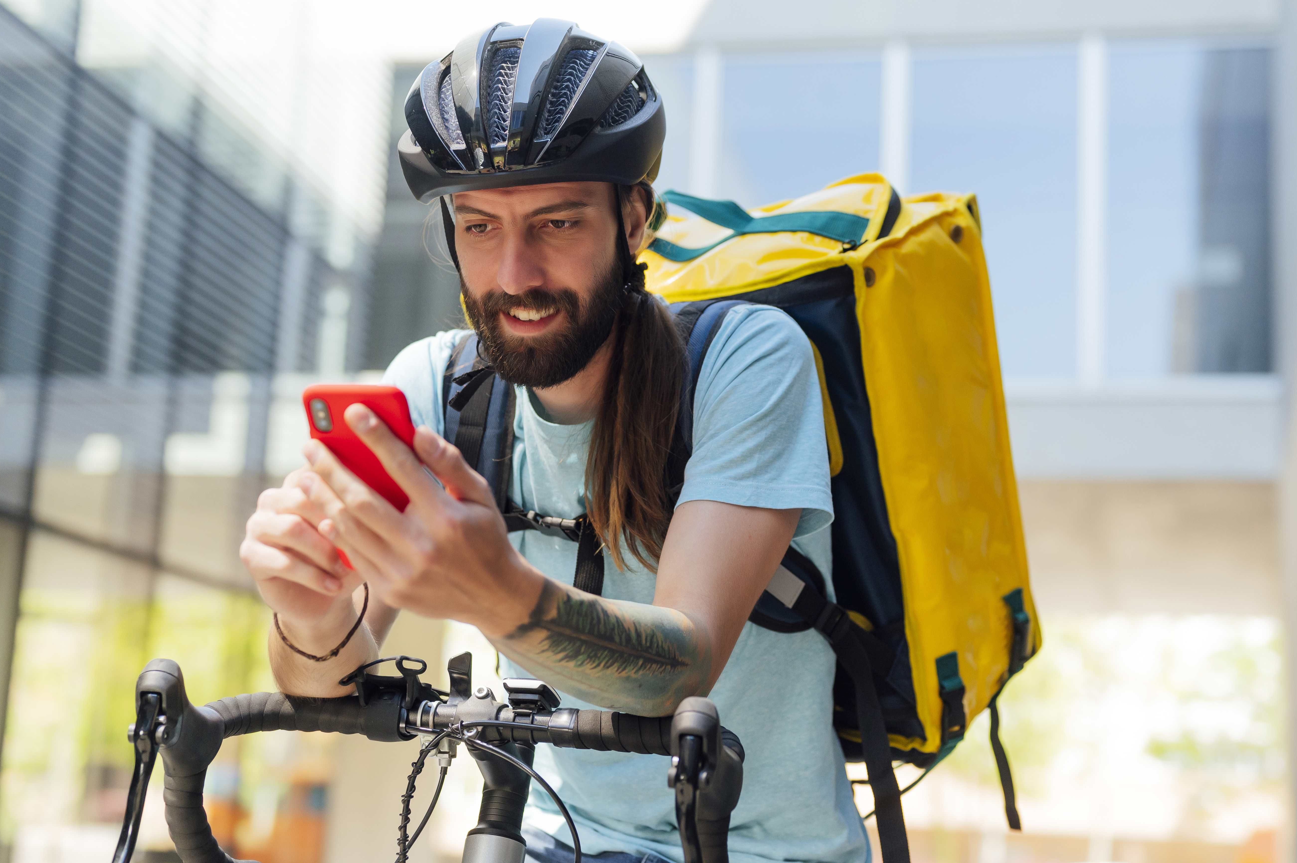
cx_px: 745
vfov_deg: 23.3
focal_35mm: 58
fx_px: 2088
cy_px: 425
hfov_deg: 34.4
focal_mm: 50
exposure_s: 1/2000
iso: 400
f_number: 2.5
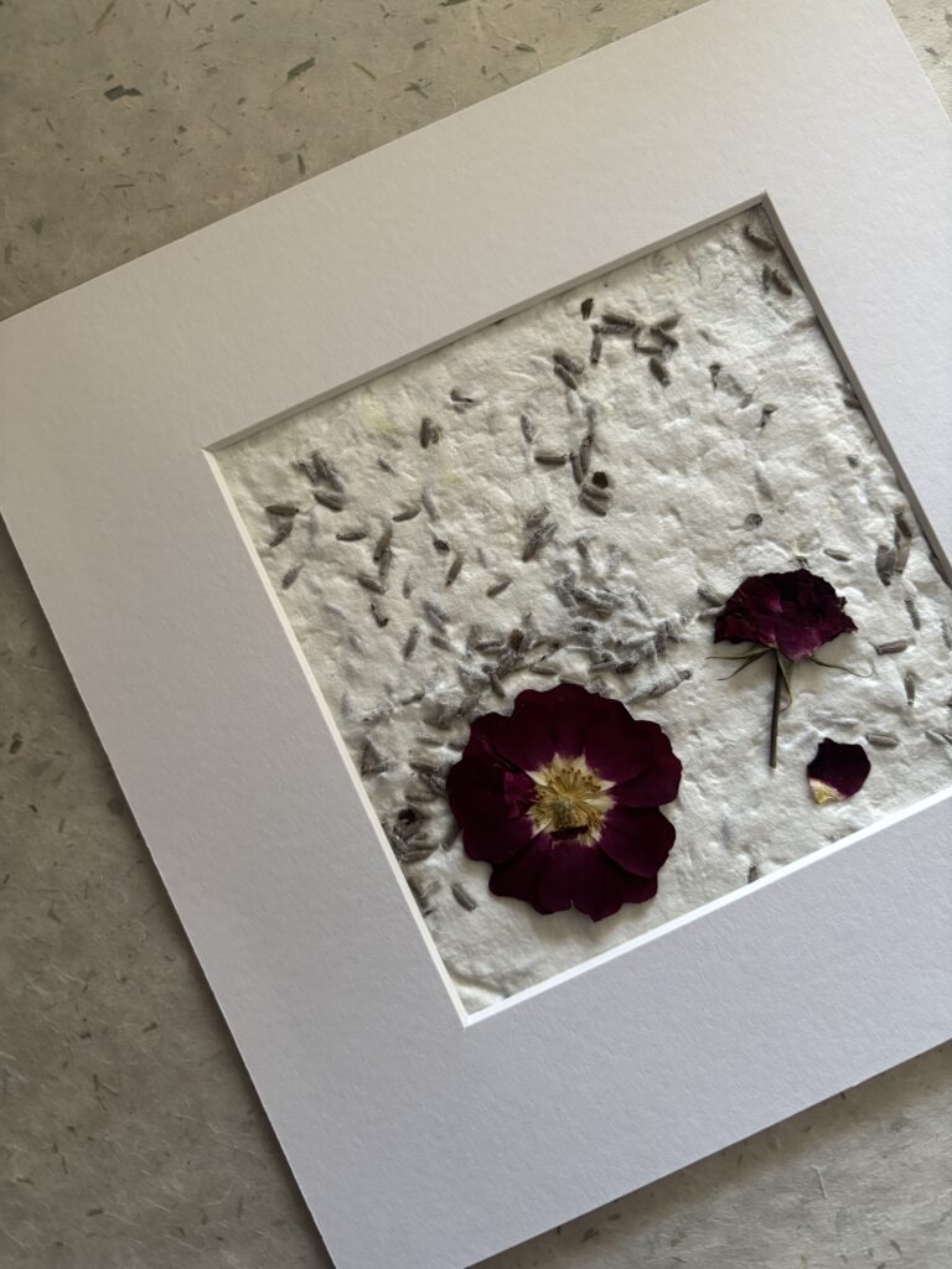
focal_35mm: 26
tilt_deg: -87.1
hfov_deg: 53.1
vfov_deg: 67.3
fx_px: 953
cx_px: 476
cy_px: 634
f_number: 1.6
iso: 320
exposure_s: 1/60
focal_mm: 5.96
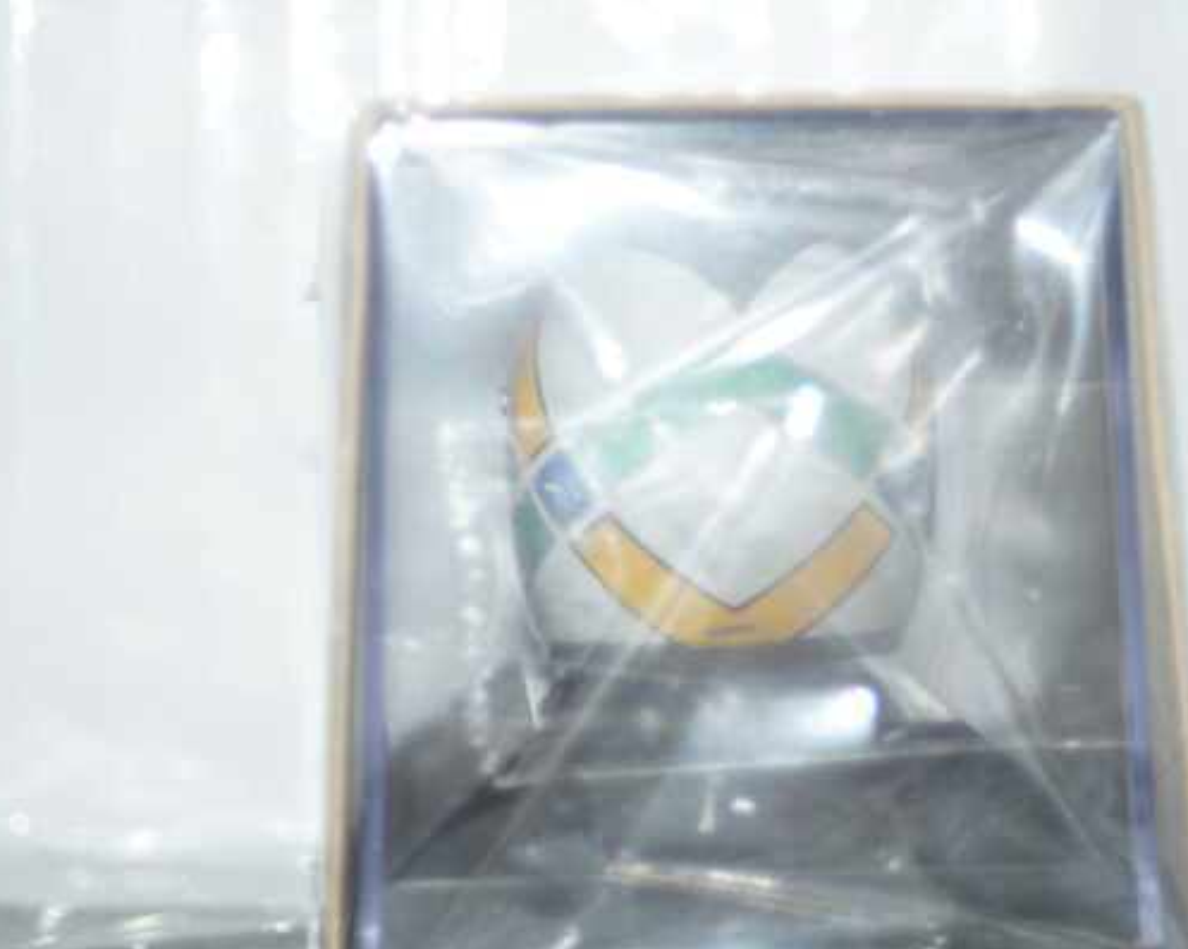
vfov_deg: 11.3
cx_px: 650
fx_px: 4779
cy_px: 473
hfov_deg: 14.2
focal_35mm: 136
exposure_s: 1/60
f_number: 5.6
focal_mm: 80
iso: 320
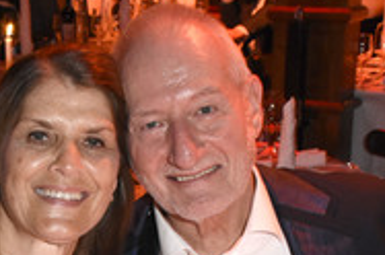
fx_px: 1004
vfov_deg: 14.2
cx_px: 100
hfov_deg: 21.5
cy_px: 280
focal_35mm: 94
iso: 3200
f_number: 6.3
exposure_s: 1/60
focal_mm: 26
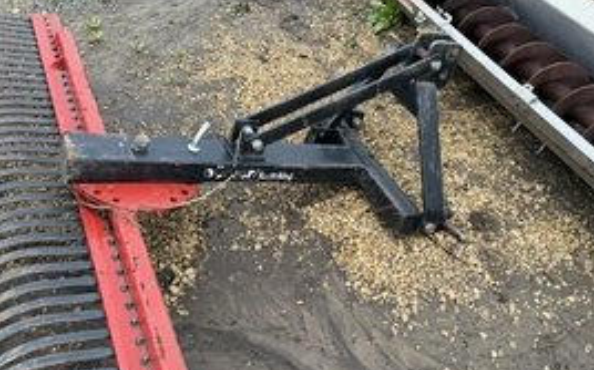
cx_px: 299
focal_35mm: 38
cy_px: 168
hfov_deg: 51.6
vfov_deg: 33.5
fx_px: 615
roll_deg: +2.3
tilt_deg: -37.3
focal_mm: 6.76
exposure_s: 1/367
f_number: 1.78
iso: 80
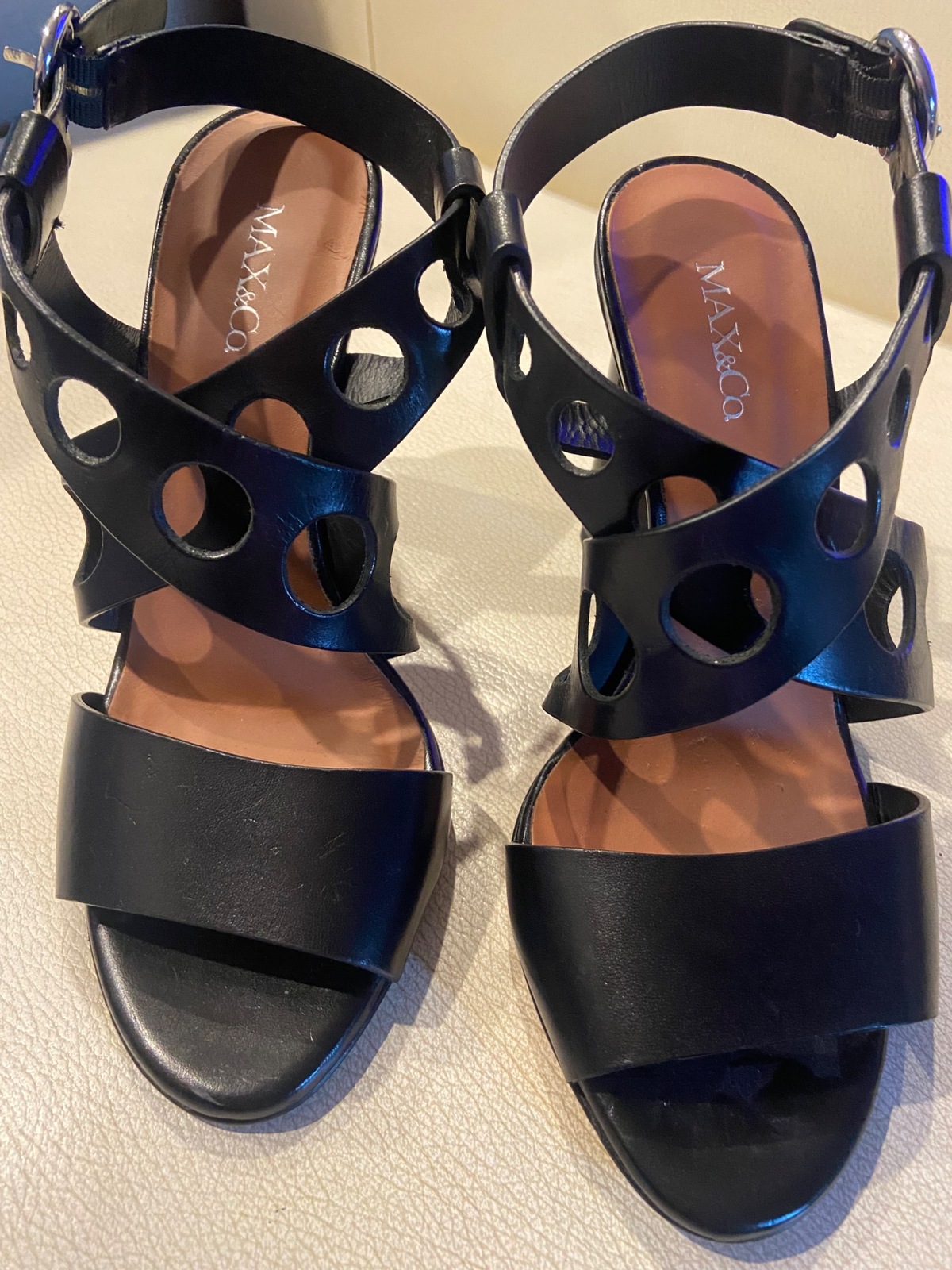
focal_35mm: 26
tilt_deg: -47.3
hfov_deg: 53.1
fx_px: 953
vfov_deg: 67.3
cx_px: 476
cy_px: 635
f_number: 1.8
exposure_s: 1/50
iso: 500
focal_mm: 4.25
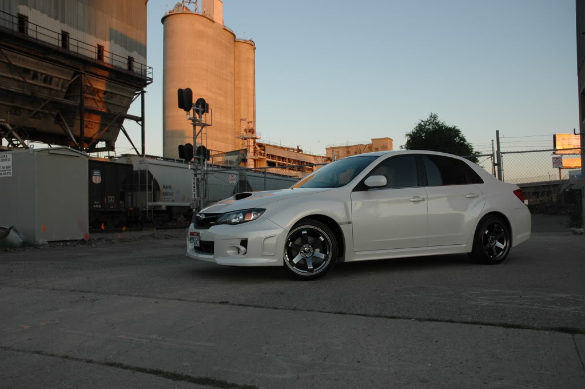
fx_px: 536
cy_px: 194
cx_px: 292
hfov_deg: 57.3
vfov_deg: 39.9
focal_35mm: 33
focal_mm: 22
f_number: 5
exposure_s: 1/100
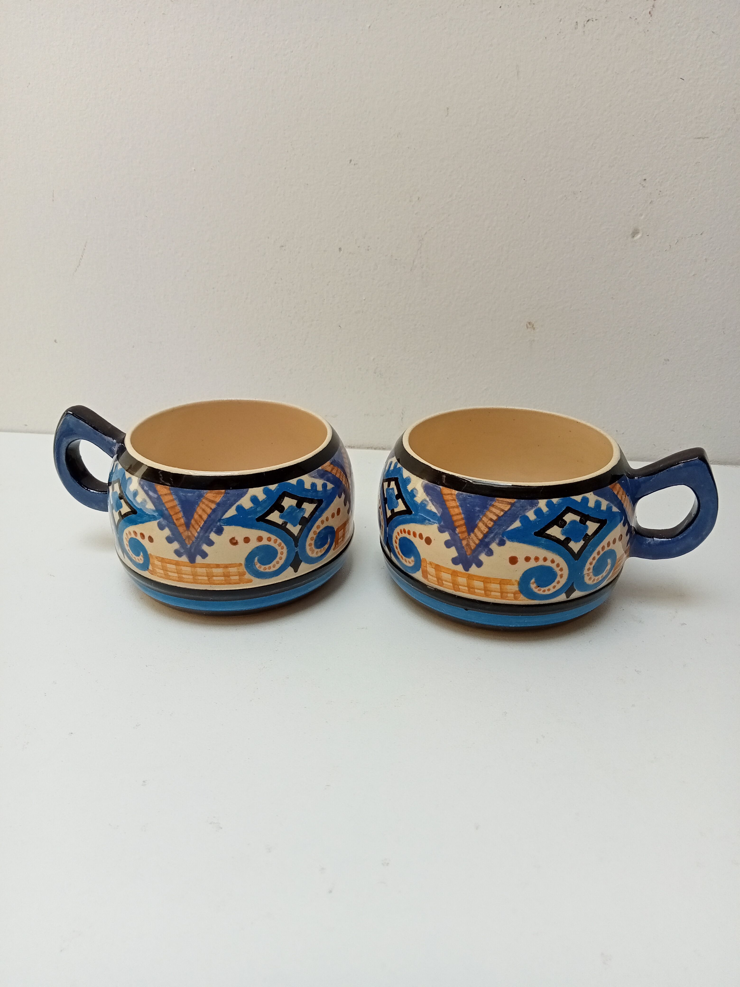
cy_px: 494
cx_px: 370
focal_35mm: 28
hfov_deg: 49.7
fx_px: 798
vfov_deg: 63.4
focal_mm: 3.46
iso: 100
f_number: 2.2
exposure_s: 1/117
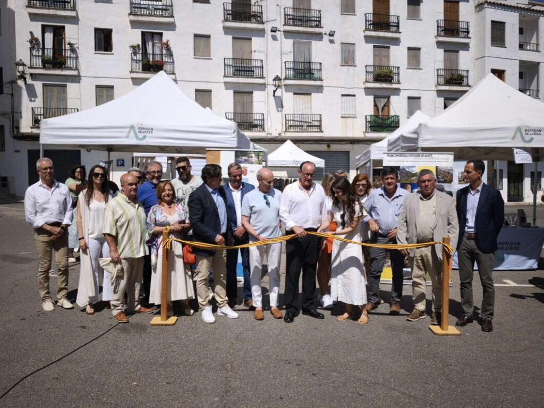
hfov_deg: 58.4
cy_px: 204
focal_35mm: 31
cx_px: 272
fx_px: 487
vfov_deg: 45.4
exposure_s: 1/3805
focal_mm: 6.57
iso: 50
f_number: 1.6
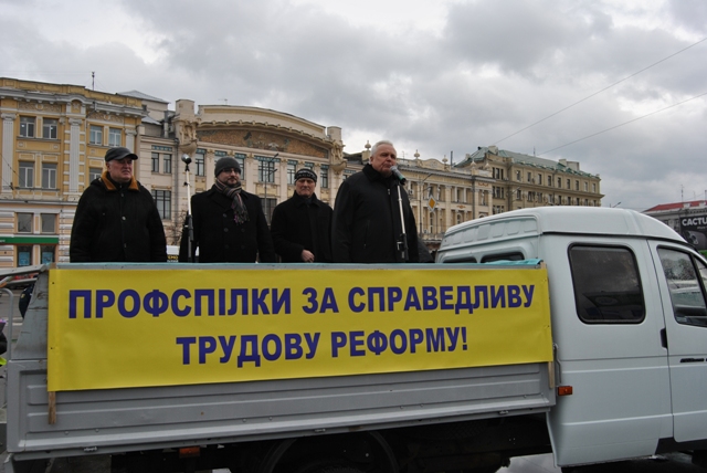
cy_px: 236
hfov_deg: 57.2
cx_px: 354
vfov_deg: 40.0
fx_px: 649
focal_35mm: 33
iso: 100
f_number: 6.3
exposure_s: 1/160
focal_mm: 22
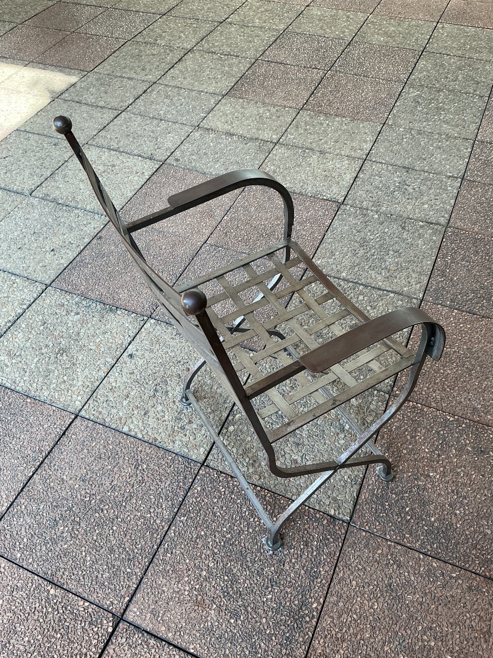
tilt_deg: -49.7
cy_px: 329
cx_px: 246
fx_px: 551
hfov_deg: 48.2
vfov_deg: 61.7
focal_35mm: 29
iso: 25
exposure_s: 1/120
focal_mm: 3
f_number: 1.8
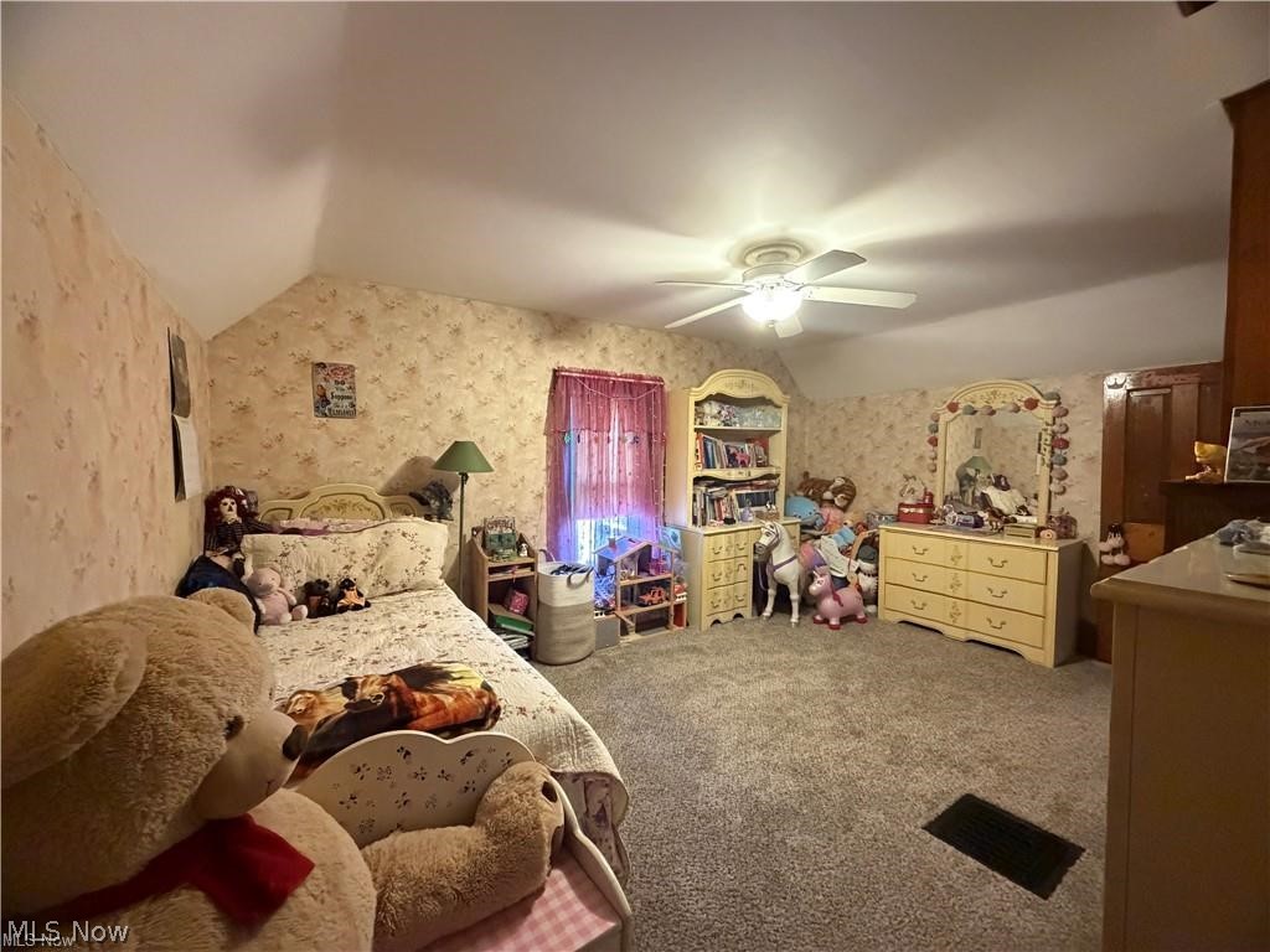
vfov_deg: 85.7
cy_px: 476
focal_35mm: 14
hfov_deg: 102.1
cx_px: 635
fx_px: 514
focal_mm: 2.22
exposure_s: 1/60
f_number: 2.2
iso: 1000
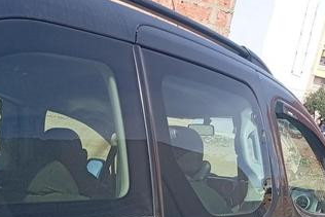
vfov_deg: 21.9
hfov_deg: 34.5
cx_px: 158
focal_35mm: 58
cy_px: 251
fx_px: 524
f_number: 1.8
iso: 53
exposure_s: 1/466
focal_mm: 3.98
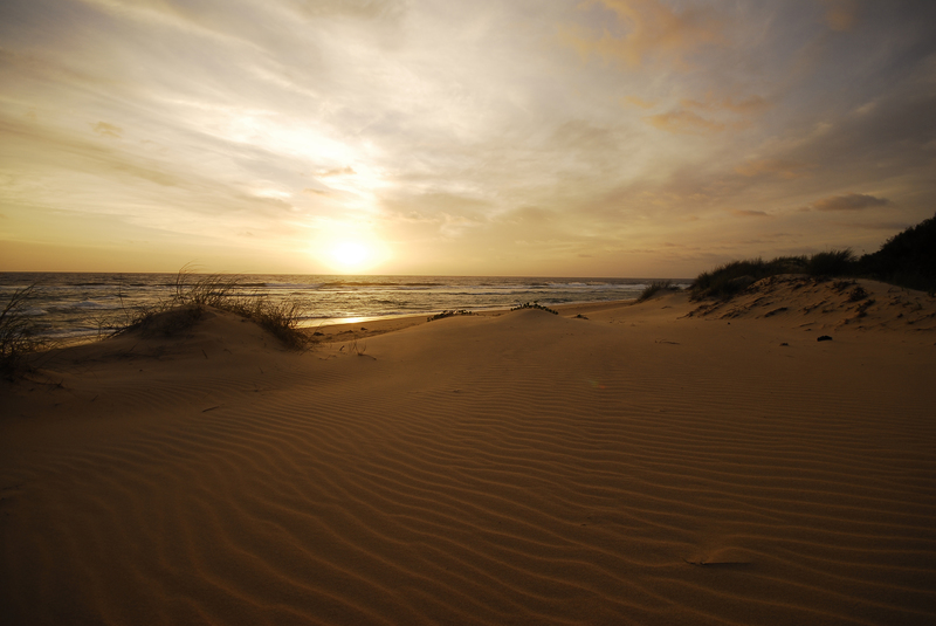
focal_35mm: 15
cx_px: 468
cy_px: 313
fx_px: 390
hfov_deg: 100.3
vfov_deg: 77.4
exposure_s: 1/60
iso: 100
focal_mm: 10
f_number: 8
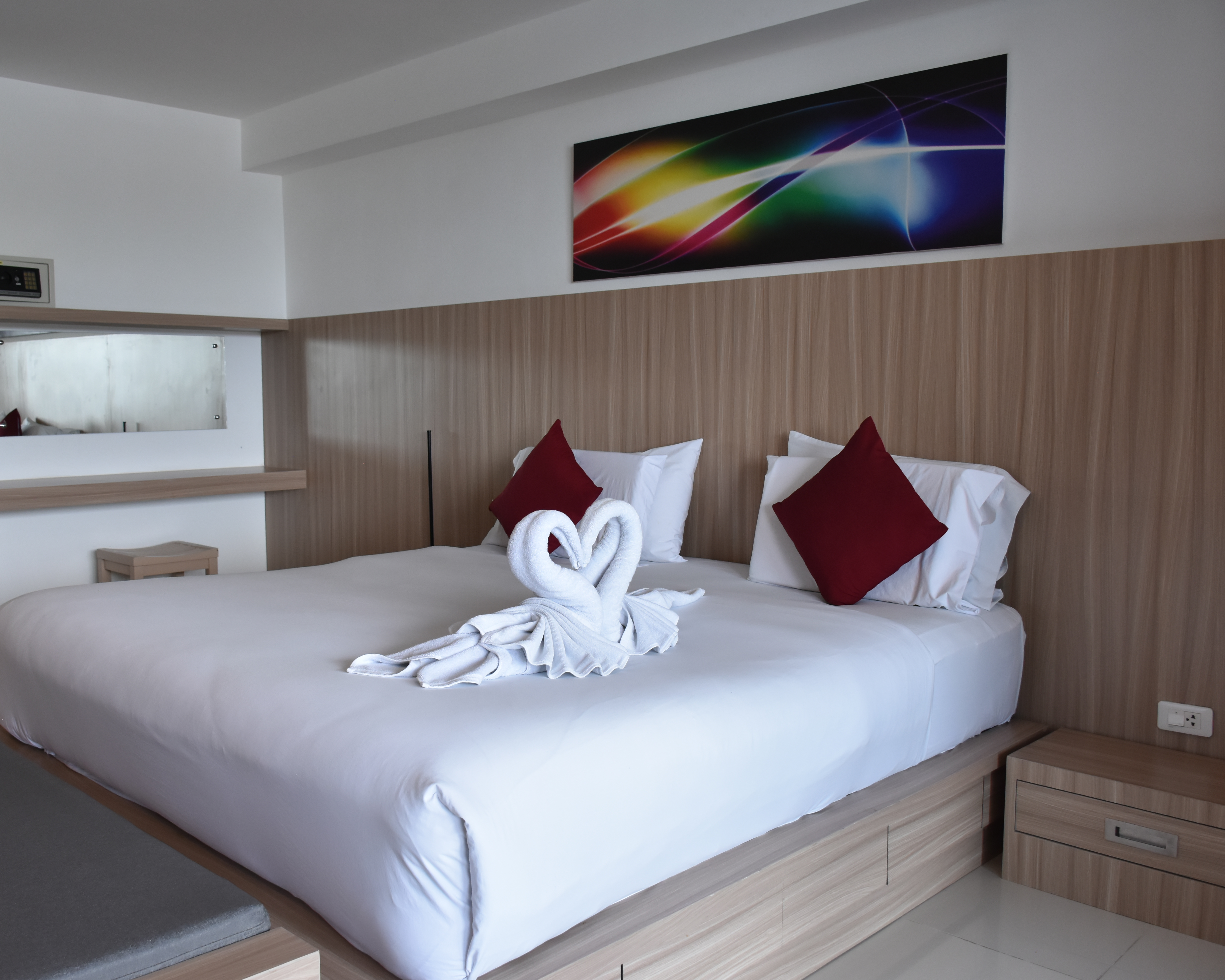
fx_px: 1124
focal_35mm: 31
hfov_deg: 57.0
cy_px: 494
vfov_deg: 47.1
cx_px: 528
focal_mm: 18
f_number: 6.7
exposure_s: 1/180
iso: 800
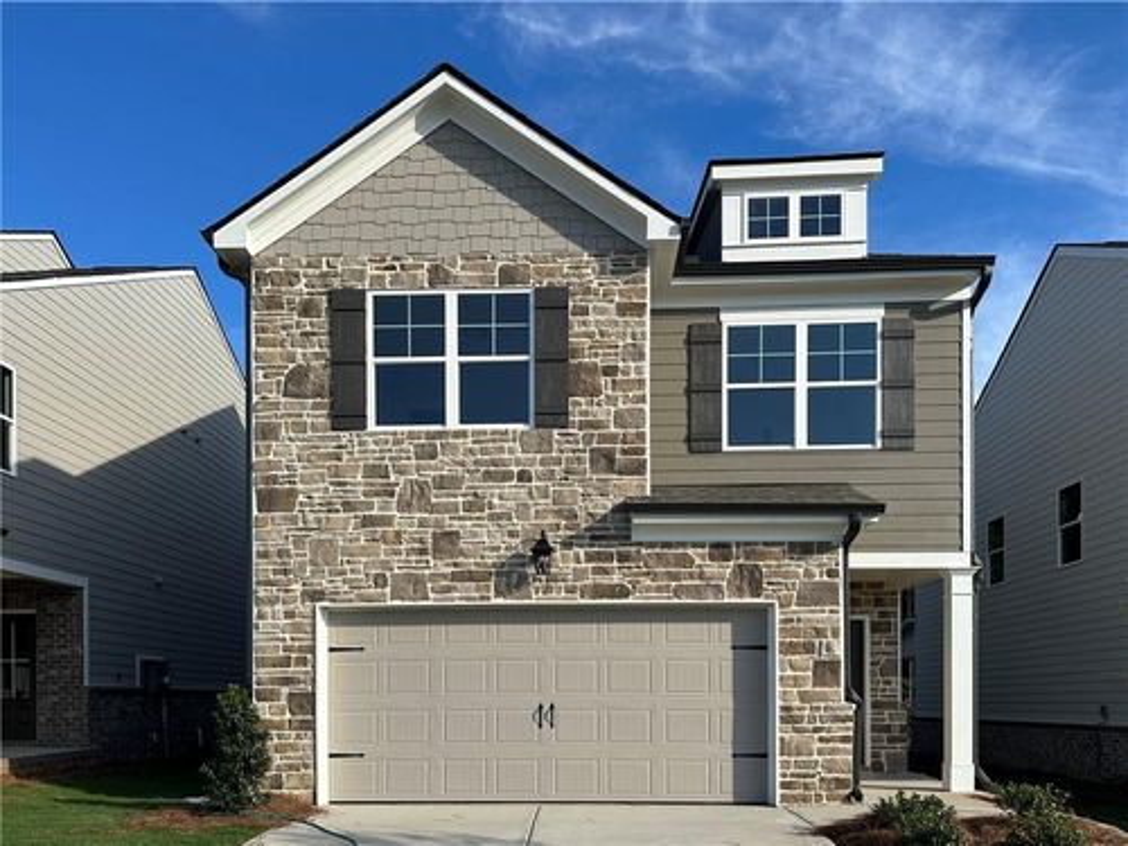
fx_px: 782
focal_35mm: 24
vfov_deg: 56.8
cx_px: 564
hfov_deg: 71.6
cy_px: 423
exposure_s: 1/3155
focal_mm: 6.86
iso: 80
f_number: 1.78
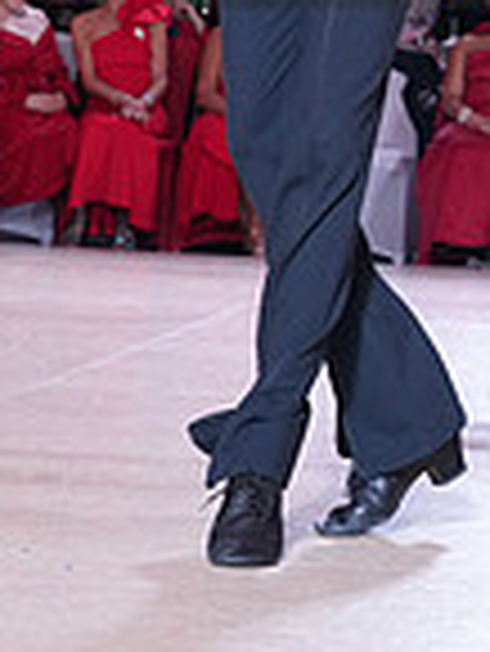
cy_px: -110
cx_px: 692
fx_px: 2978
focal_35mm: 158
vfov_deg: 12.2
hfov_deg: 9.2
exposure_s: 1/200
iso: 1250
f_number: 5
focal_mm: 41
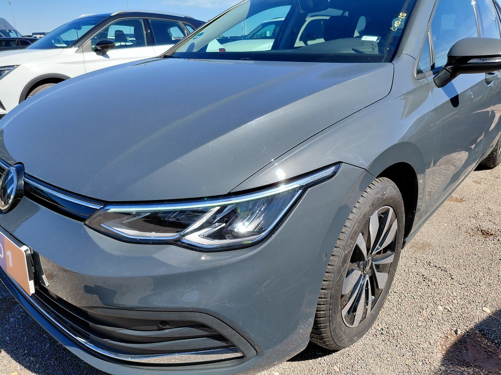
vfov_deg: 54.9
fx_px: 362
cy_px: 188
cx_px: 250
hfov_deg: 69.4
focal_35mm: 25
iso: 50
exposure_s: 1/1418
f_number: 1.8
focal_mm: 4.69
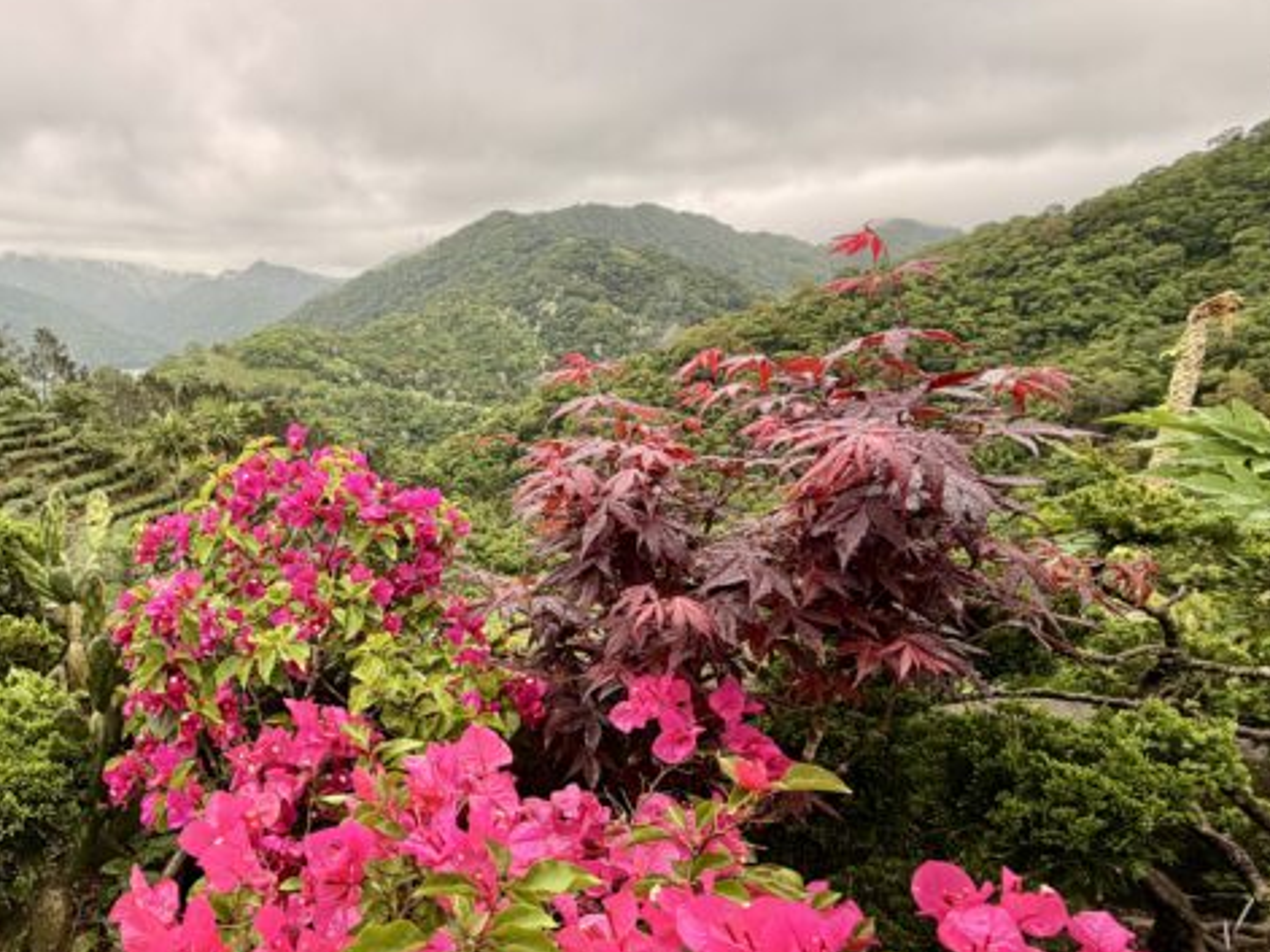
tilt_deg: -18.4
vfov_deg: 60.5
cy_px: 578
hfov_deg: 70.7
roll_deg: -0.5
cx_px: 302
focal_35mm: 22
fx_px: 807
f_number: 2.2
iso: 64
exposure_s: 1/121
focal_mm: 2.22
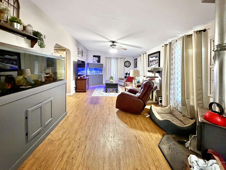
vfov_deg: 85.7
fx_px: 91
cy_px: 85
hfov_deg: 102.1
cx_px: 113
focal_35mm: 14
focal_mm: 2.22
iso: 1000
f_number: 2.2
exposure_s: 1/40
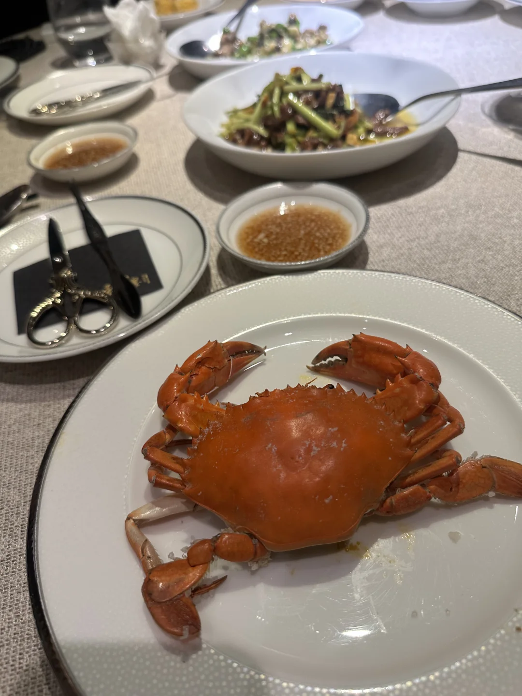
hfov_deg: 56.8
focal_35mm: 24
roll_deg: +7.5
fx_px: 483
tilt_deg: -44.2
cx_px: 261
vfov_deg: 71.6
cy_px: 348
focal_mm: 6.86
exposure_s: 1/50
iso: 200
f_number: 1.78
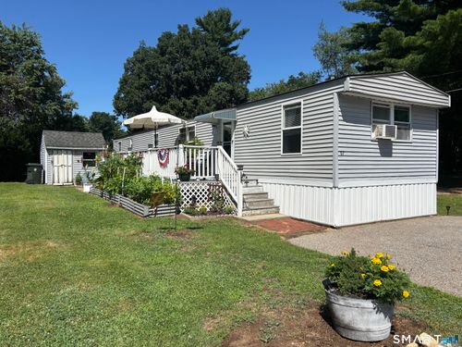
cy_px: 174
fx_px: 347
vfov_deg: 53.1
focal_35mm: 26
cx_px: 231
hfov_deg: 67.3
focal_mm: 5.96
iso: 50
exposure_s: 1/4854
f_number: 1.6
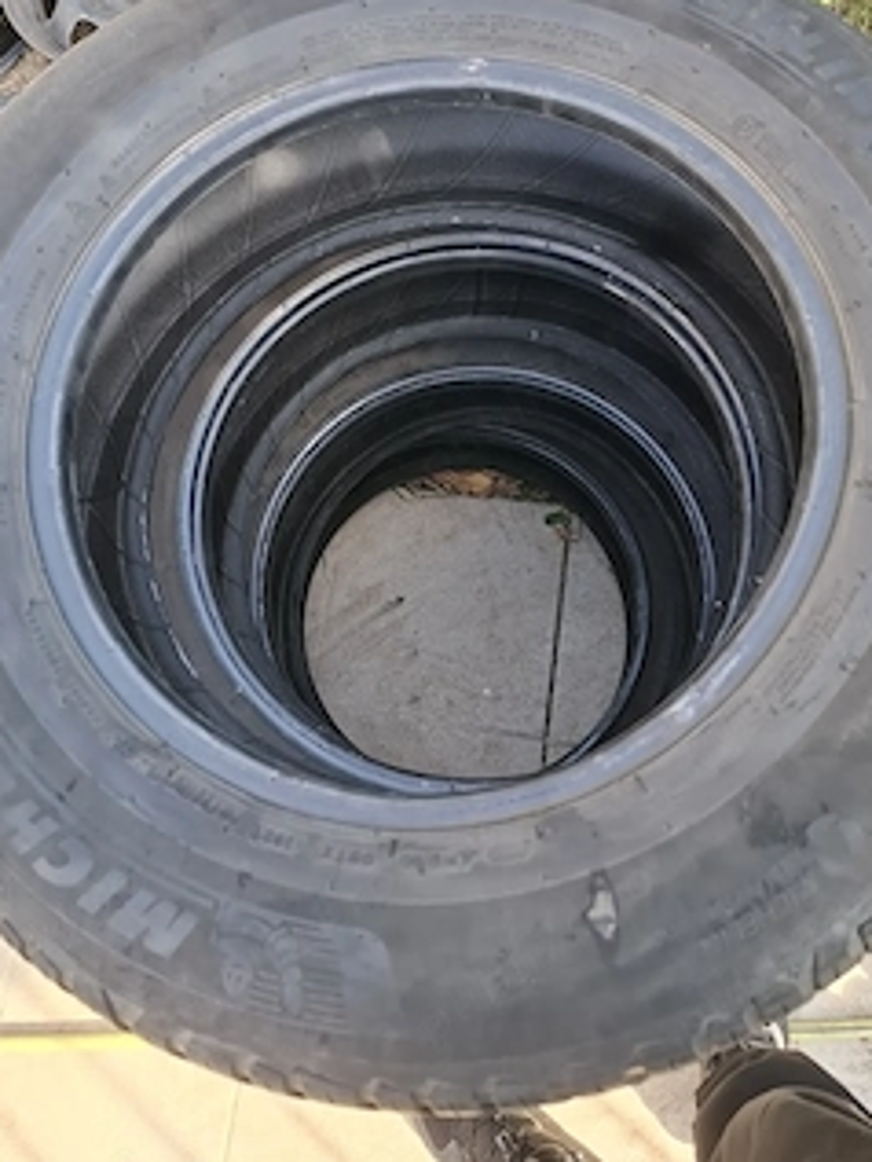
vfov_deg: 61.0
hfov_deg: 48.2
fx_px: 973
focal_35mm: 29
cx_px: 407
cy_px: 455
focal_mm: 5.54
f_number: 1.8
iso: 50
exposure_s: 1/100
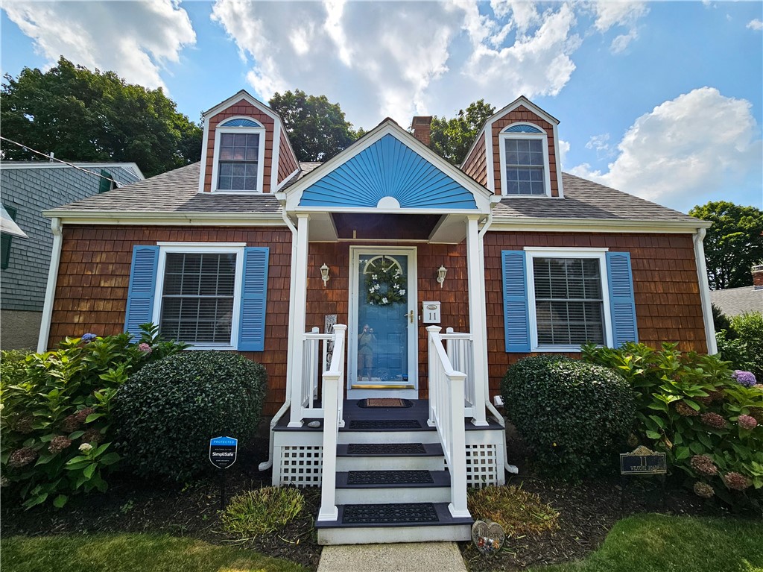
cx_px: 382
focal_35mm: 13
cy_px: 286
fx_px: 286
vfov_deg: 89.9
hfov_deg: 106.2
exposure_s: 1/1910
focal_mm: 2.2
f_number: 2.2
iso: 50
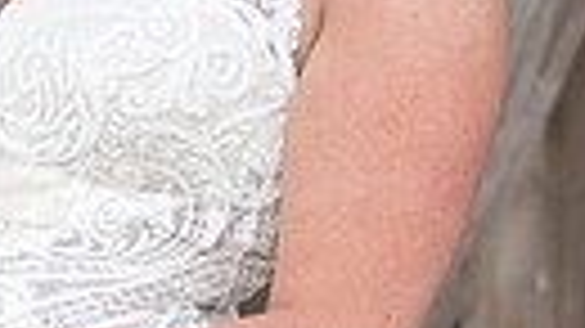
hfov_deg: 4.0
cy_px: 33
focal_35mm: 540
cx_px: 57
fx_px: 8373
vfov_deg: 2.2
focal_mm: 106
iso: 100
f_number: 2.8
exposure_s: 1/250
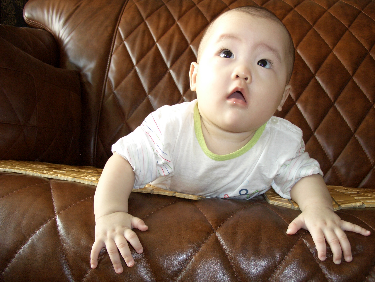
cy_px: 141
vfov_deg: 42.9
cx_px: 188
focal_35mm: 33
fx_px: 357
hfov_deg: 55.4
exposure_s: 1/60
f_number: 2.8
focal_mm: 7.1
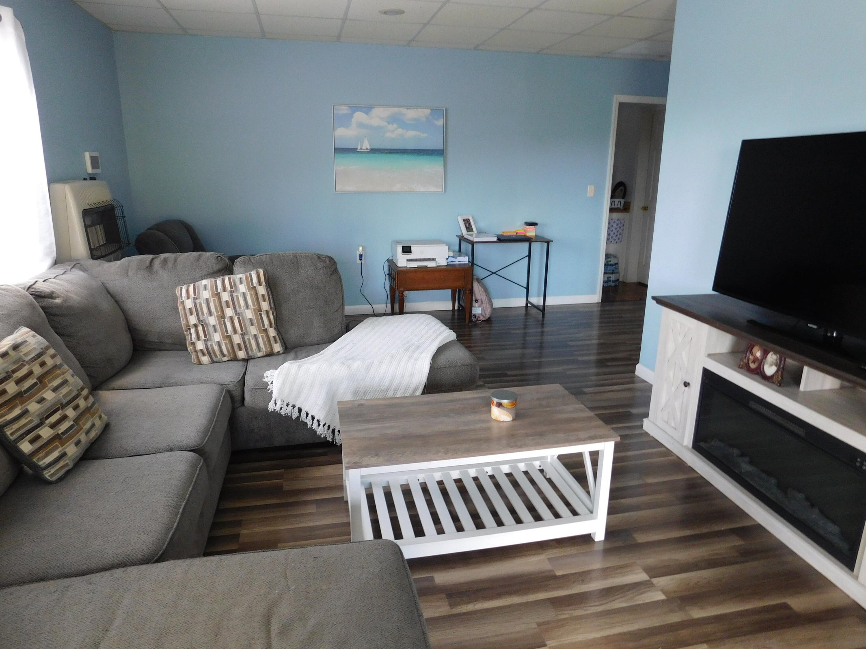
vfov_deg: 58.9
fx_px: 575
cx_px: 433
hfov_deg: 73.9
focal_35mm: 23
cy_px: 324
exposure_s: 1/30
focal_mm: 4
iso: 220
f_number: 3
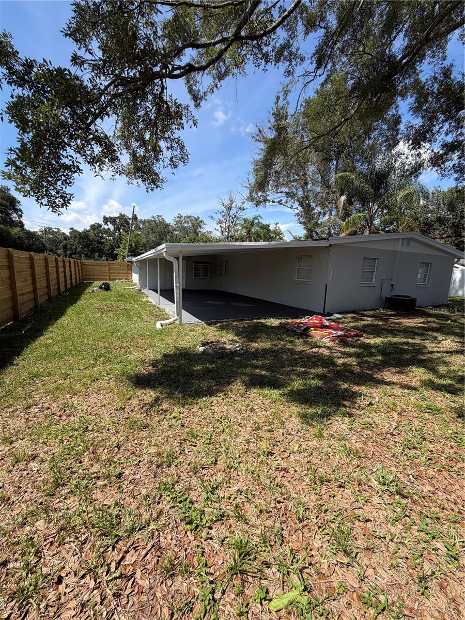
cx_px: 232
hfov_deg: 85.7
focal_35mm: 14
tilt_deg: -8.0
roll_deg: -2.5
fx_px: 251
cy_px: 310
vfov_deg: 102.1
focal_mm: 2.22
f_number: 2.2
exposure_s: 1/770
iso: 25
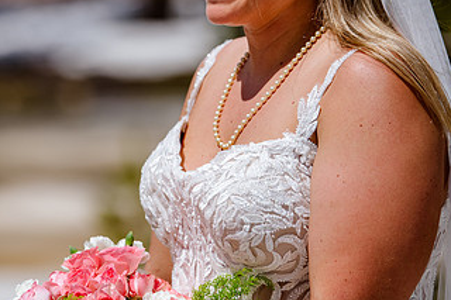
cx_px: 102
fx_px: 3944
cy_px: 10
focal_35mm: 315
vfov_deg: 4.4
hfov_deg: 6.5
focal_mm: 160
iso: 160
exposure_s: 1/8000
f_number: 3.5
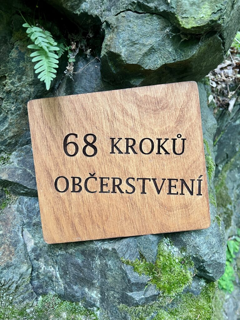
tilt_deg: +0.3
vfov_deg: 67.3
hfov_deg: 53.1
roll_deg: -3.6
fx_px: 240
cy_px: 160
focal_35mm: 26
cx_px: 120
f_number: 1.5
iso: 125
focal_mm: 5.7
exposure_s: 1/87
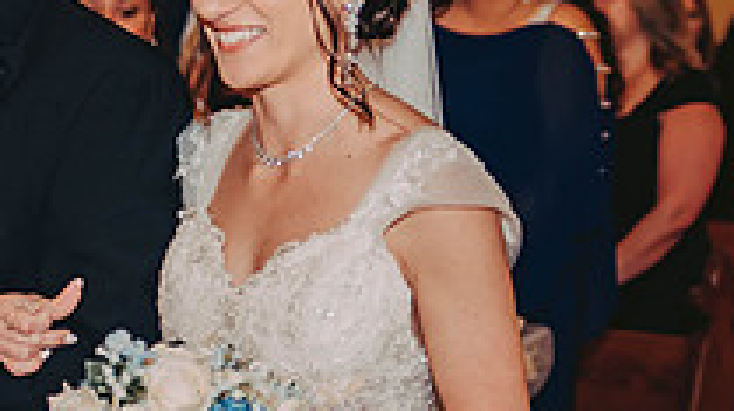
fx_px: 2605
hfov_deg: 16.0
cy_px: 220
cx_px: 232
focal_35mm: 134
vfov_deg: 9.0
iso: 800
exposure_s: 1/100
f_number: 2.8
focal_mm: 46
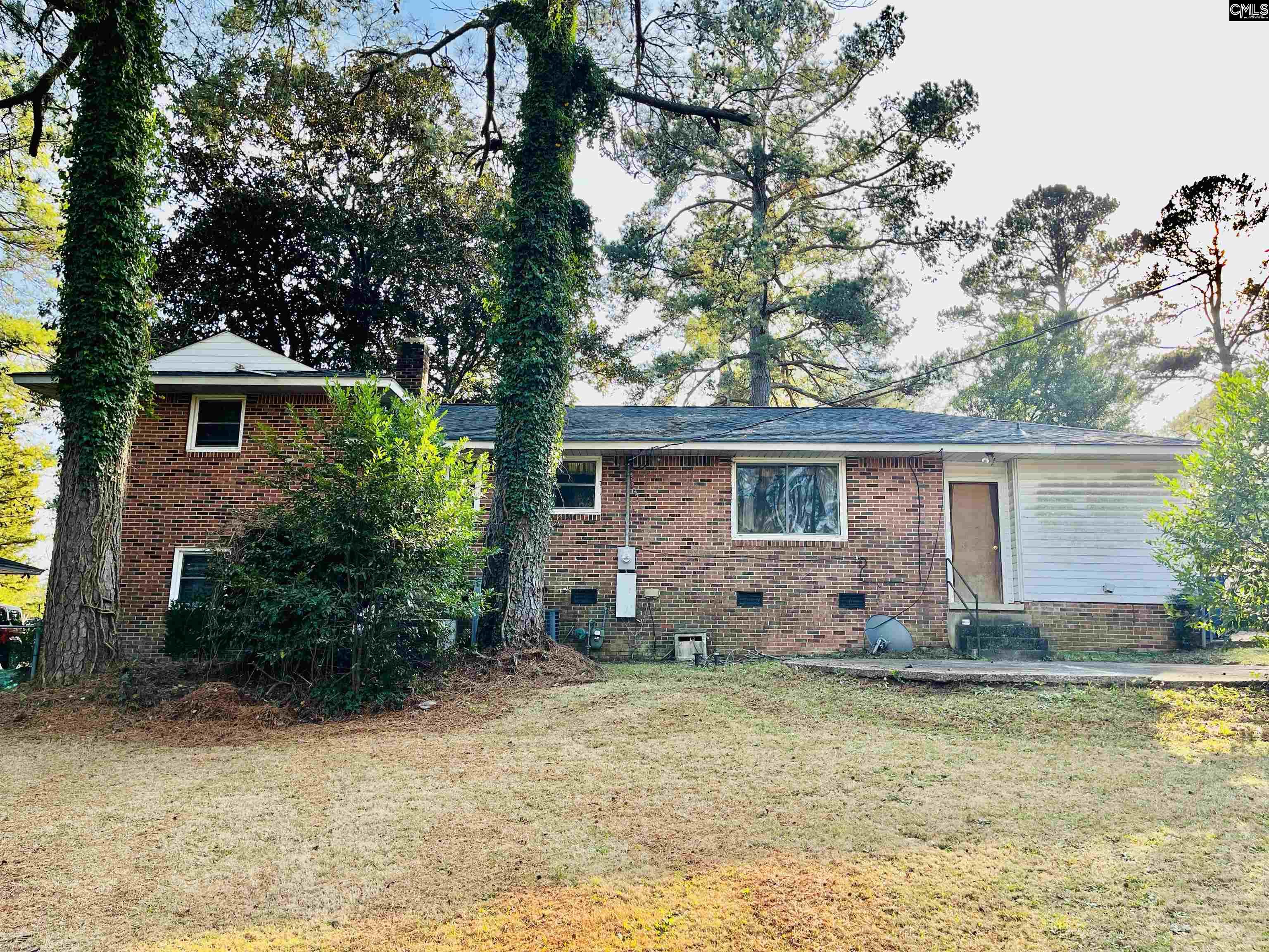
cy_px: 476
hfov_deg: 67.3
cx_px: 634
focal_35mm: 26
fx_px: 953
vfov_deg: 53.1
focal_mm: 5.1
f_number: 1.6
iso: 50
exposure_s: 1/359
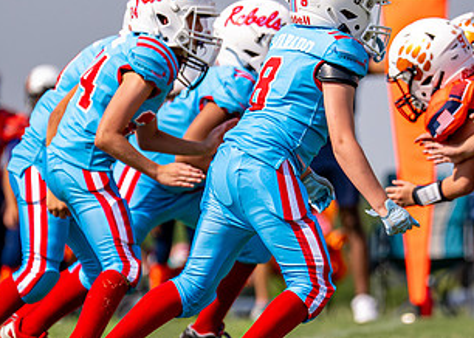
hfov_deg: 2.8
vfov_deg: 2.0
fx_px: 9630
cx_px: 260
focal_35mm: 716
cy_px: 137
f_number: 2.8
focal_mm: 200
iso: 125
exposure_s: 1/3200
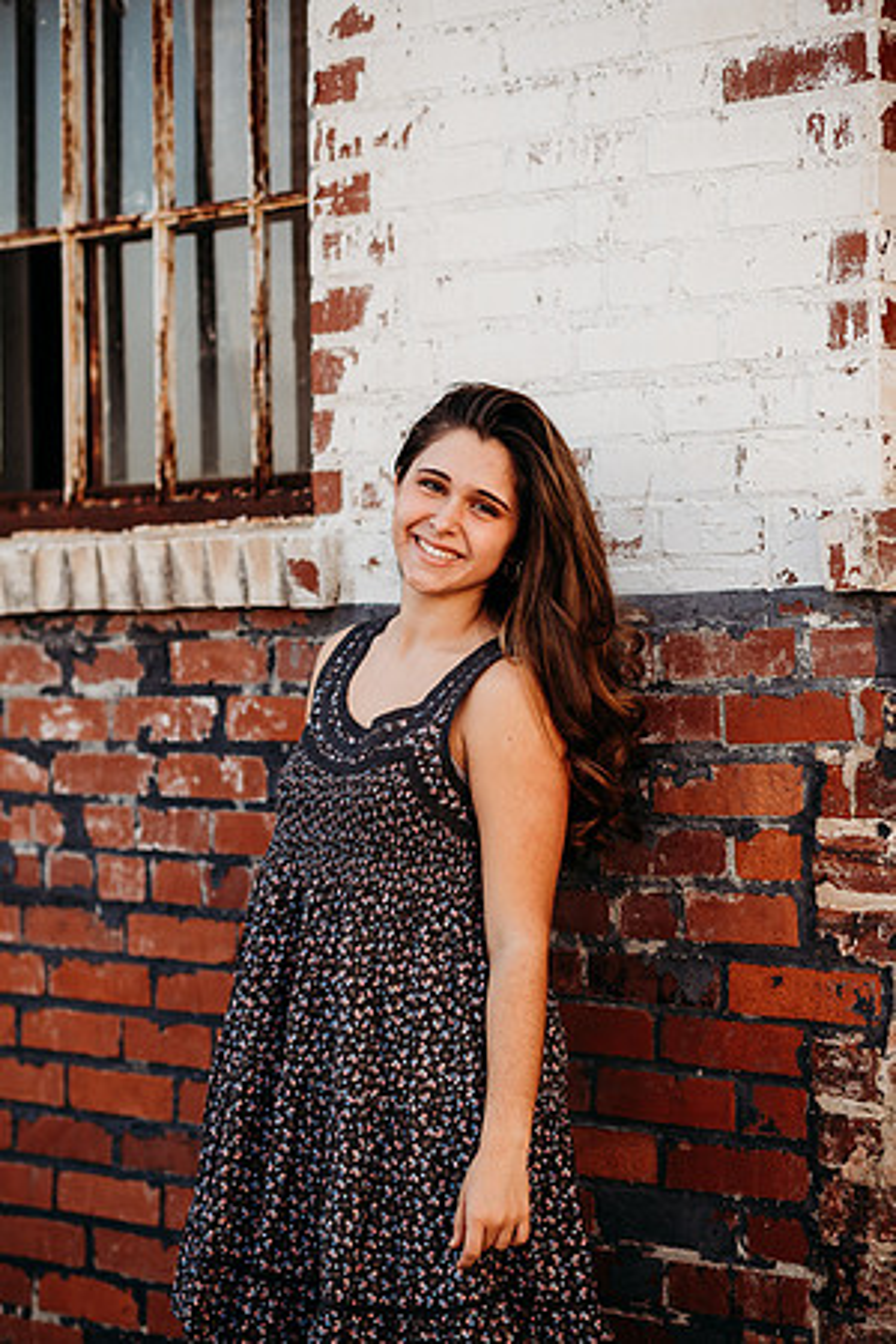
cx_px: 448
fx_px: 3173
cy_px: 672
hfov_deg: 16.1
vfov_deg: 23.9
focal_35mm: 85
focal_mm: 85
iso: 100
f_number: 2.2
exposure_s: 1/640
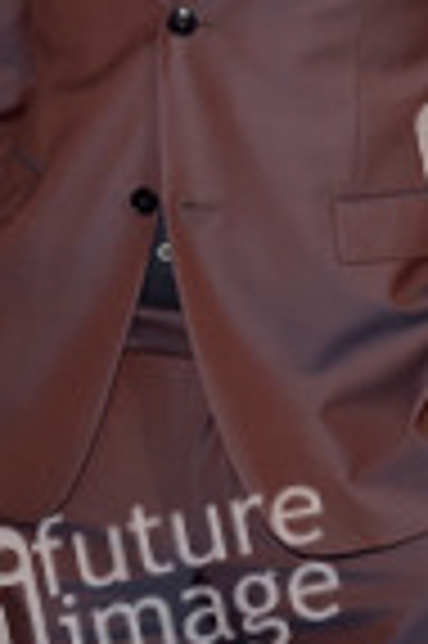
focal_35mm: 174
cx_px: 241
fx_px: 3110
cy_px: -81
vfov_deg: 11.6
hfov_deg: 7.9
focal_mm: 62
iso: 400
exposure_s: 1/320
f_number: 4.5
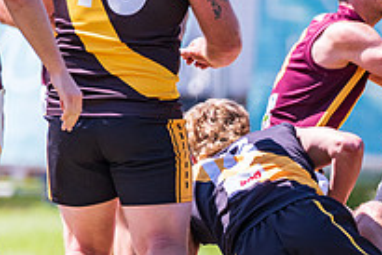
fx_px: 17998
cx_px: 501
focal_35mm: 1695
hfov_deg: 1.2
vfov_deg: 0.8
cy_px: 206
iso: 800
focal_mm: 600
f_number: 6.3
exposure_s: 1/1600
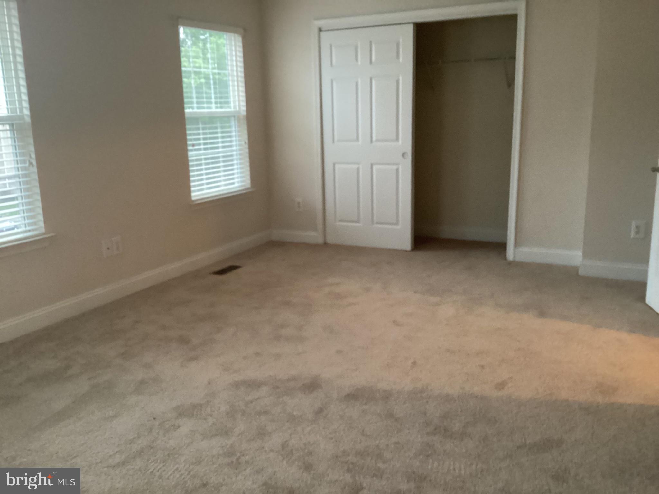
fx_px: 590
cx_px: 330
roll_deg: +1.7
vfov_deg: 45.4
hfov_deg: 58.4
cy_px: 247
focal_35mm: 31
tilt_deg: -10.8
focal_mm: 3.3
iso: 500
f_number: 2.4
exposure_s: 1/30
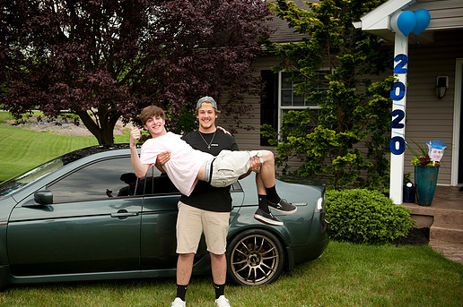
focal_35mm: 45
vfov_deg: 29.8
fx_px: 578
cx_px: 204
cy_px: 166
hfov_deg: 43.6
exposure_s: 1/640
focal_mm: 40
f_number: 5.6
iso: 500
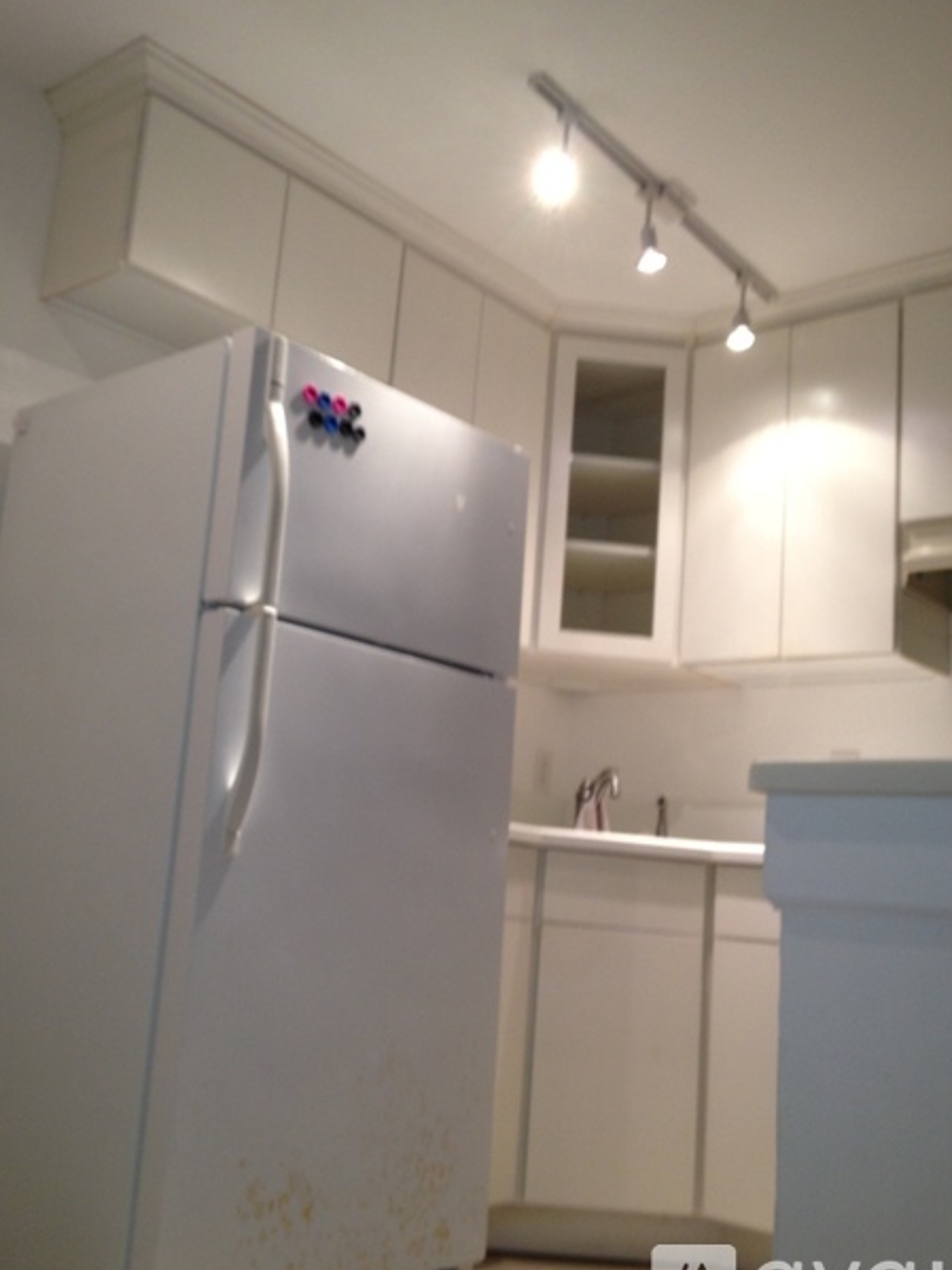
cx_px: 464
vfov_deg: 47.9
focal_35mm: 39
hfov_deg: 36.8
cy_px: 622
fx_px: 1431
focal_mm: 4.28
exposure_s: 1/20
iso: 64
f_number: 2.4
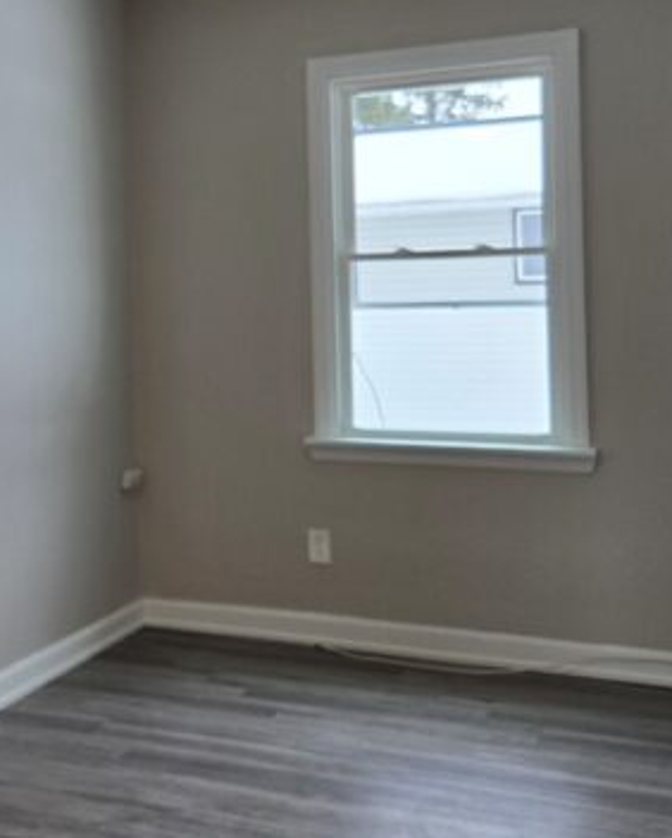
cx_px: 67
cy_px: 286
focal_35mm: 51
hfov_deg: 28.6
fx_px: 1267
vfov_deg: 36.3
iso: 80
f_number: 1.8
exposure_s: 1/120
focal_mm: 5.4
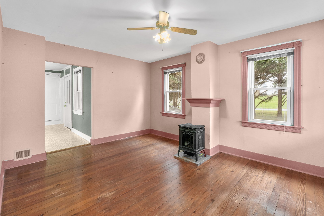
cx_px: 170
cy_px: 104
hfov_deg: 96.7
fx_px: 144
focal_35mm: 16
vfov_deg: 73.7
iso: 100
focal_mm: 10
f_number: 8
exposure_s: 1
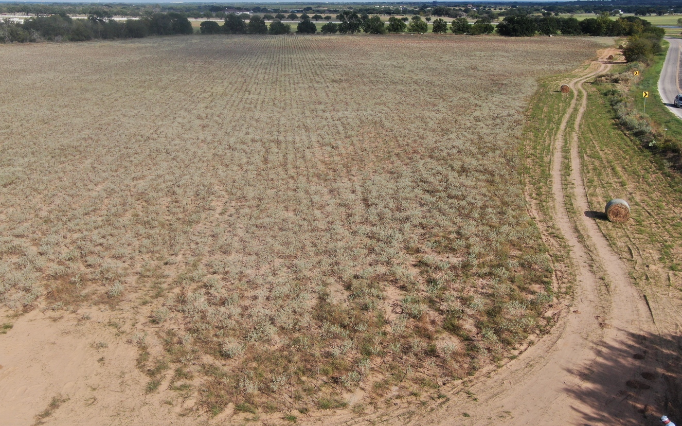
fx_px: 706
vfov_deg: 33.5
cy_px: 174
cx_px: 346
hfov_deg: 51.6
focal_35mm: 38
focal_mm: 5.57
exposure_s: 1/1250
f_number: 3.2
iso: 100
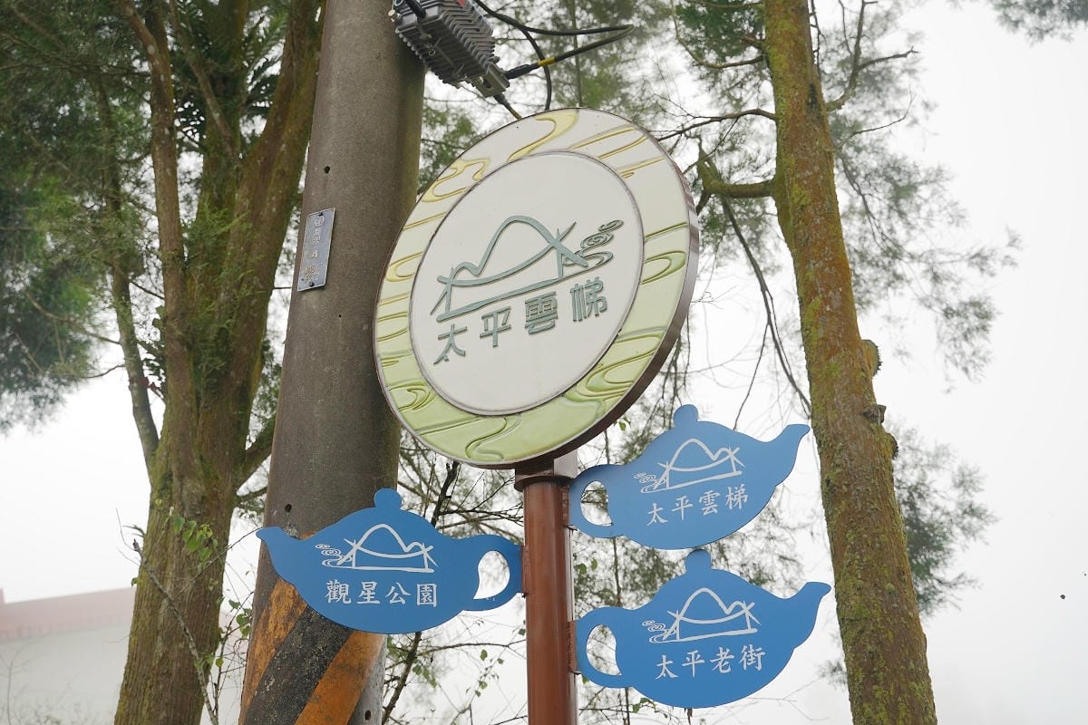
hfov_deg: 47.4
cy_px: 362
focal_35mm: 41
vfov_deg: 32.6
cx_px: 544
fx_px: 1239
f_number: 4.5
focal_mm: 41
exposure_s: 1/80
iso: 100
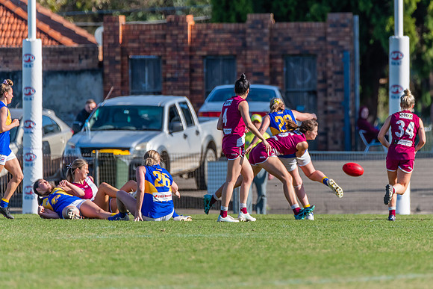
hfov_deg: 3.0
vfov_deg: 2.0
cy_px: 127
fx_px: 8164
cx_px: 291
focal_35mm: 679
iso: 800
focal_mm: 500
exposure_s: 1/1600
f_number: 6.3
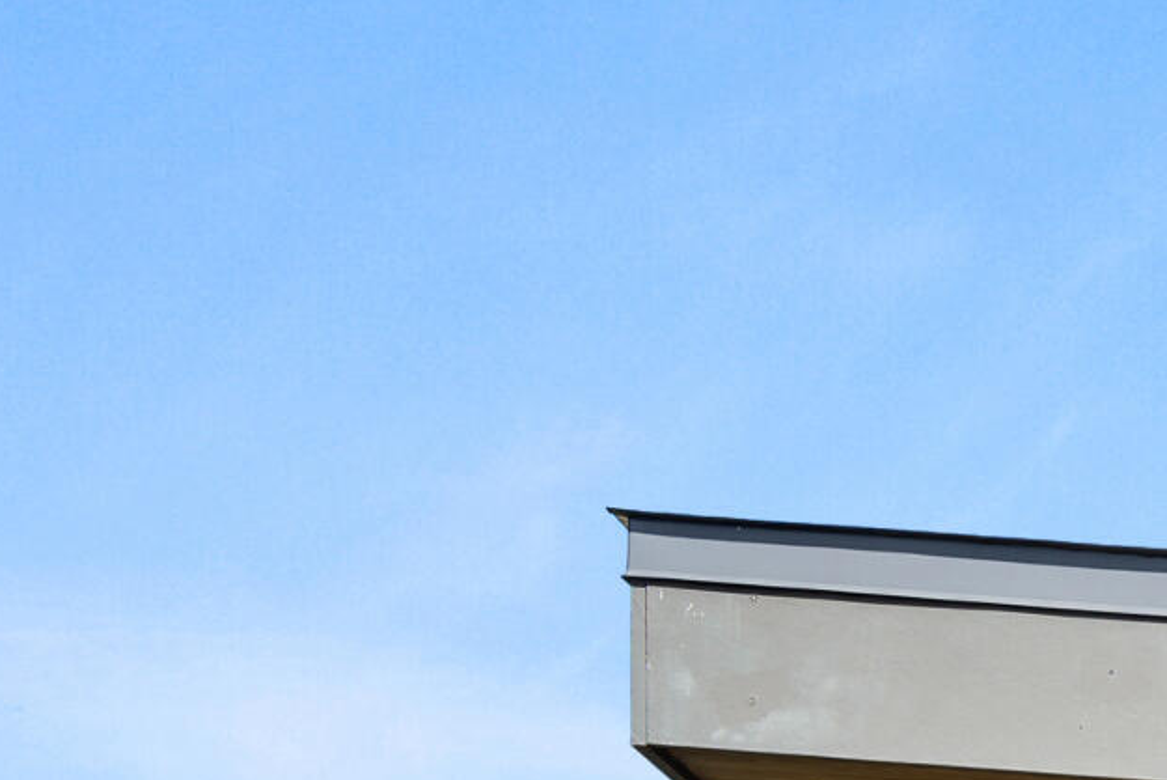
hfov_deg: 6.7
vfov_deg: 4.5
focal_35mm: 297
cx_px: 2547
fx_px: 9632
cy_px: 1760
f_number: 7.1
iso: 100
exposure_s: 1/200
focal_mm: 62
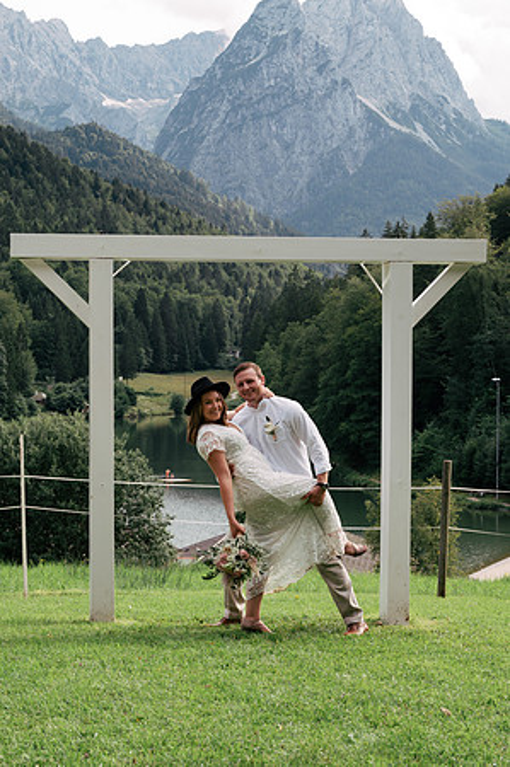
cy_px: 384
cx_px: 255
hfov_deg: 19.4
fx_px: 1491
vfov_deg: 28.9
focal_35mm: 70
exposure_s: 1/250
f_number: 11
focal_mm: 70
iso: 500
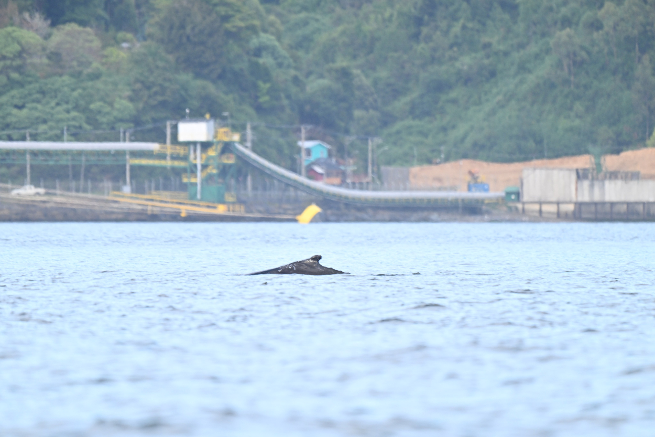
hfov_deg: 3.4
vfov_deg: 2.3
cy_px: 218
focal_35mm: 600
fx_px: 10916
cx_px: 328
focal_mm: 600
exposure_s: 1/800
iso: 1000
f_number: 6.3
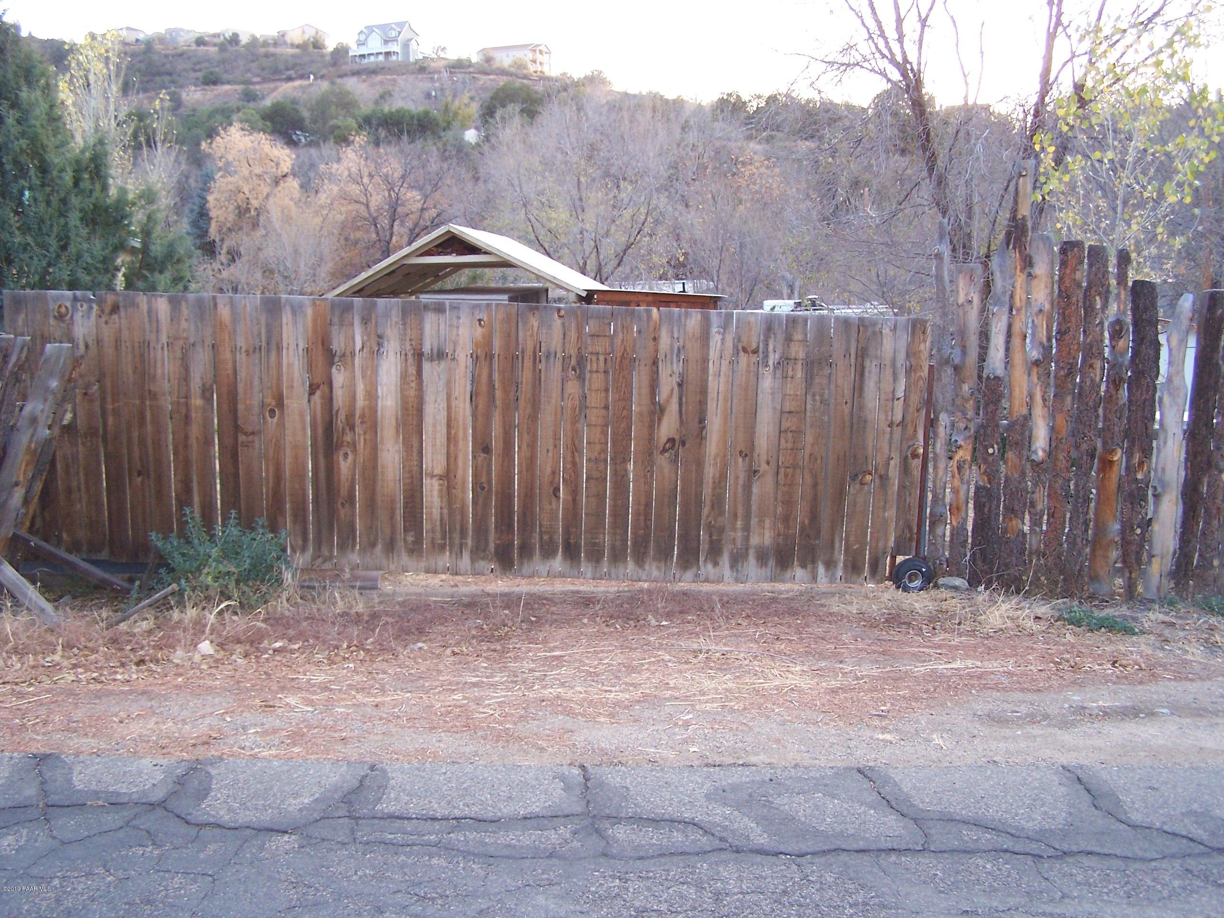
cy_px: 459
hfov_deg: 49.0
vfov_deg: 37.7
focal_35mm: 38
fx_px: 1344
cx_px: 612
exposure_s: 1/125
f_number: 2.8
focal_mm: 6.3
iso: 140
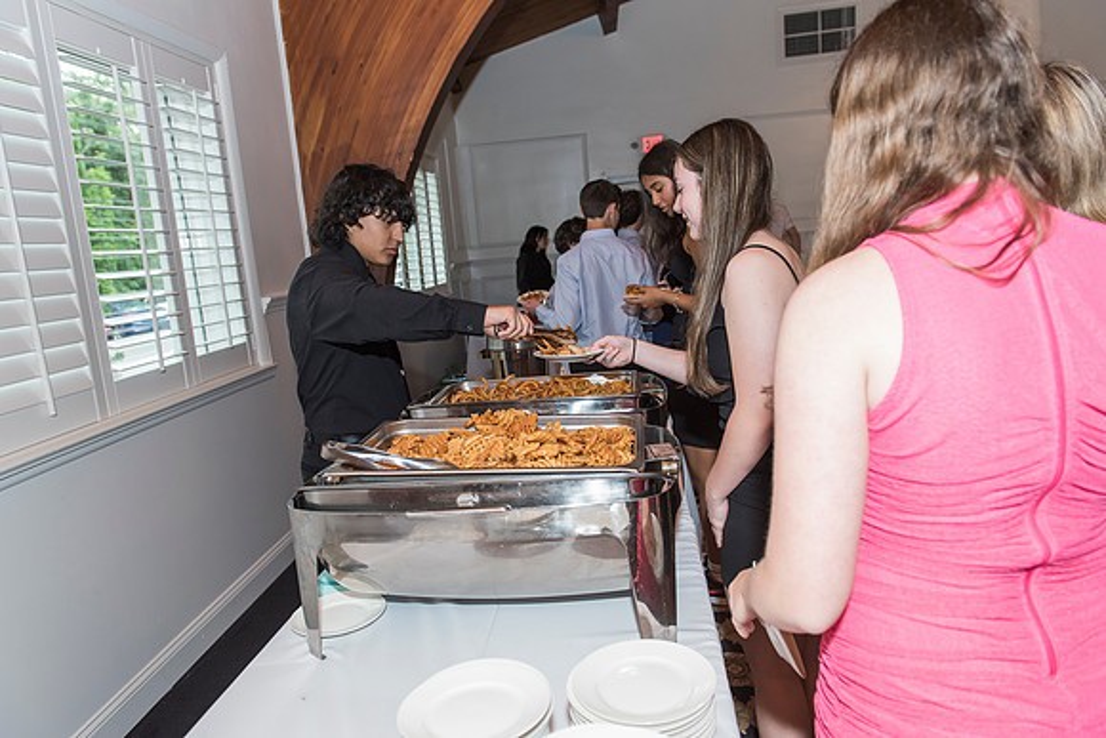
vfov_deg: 53.2
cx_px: 553
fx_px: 737
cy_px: 369
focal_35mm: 24
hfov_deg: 73.7
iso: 1000
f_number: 4
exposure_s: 1/100
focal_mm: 24
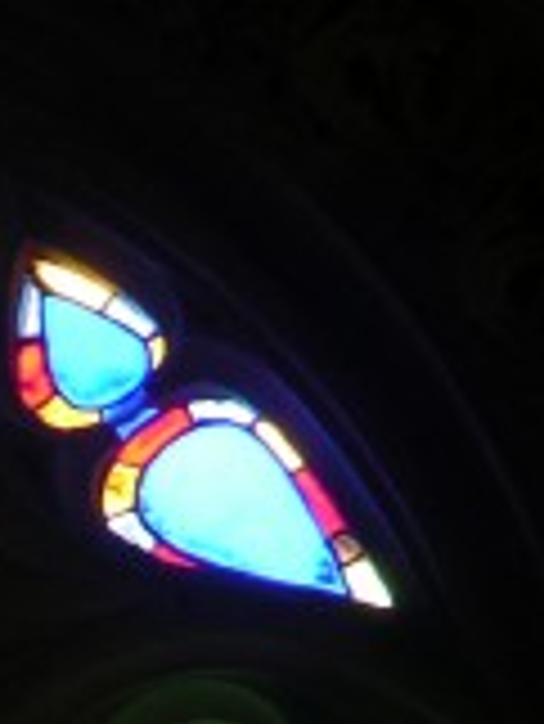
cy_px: 1084
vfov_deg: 1.5
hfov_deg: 1.1
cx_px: -602
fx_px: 27957
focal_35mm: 1336
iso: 50
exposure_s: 1/23.2
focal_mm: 71.2
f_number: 4.2
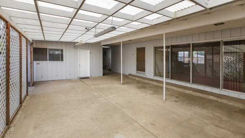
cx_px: 125
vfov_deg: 66.8
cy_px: 78
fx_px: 104
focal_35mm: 16
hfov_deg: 99.4
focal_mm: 7
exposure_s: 1/160
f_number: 4.5
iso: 200
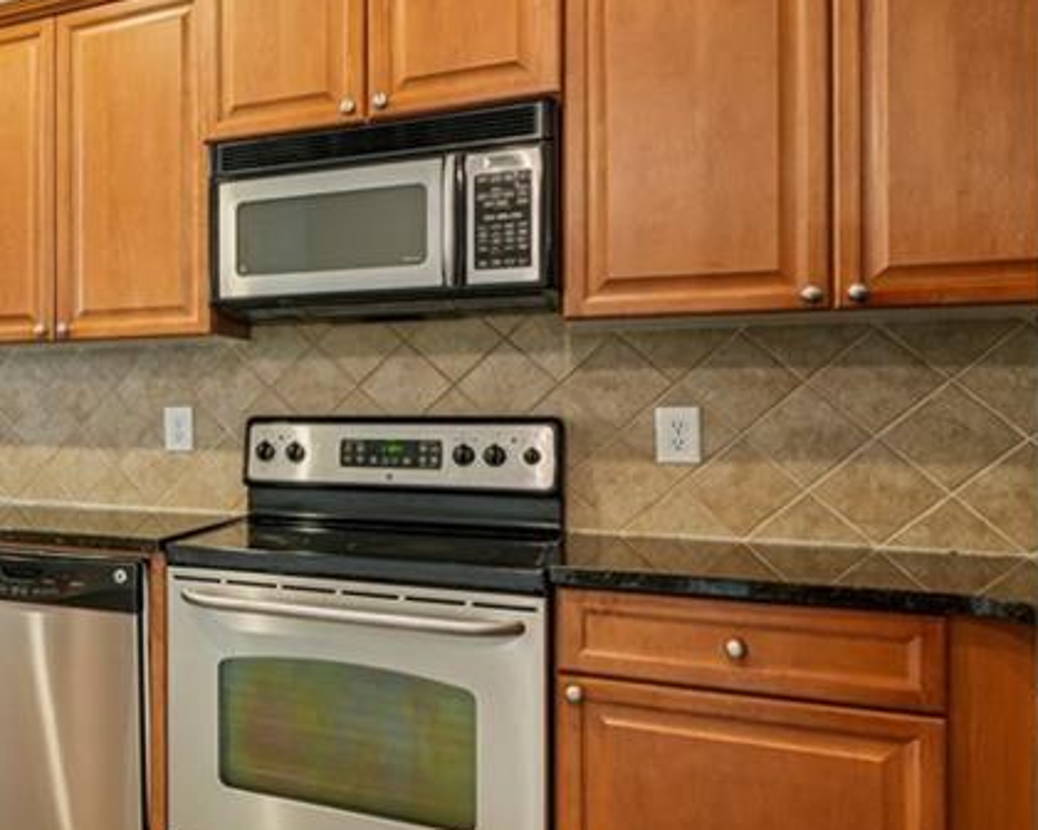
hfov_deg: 47.2
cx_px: 20
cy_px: 399
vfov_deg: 45.8
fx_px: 983
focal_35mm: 32
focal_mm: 14
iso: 400
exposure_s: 1/5
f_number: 8
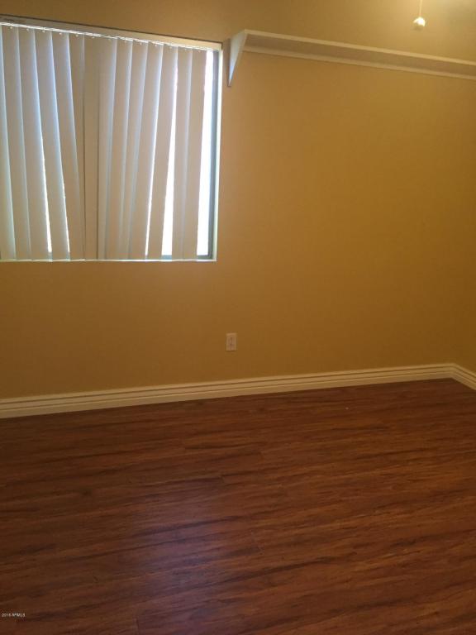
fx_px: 532
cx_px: 238
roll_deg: -1.0
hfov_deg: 48.2
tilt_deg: -14.4
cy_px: 318
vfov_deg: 61.7
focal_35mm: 29
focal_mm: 4.15
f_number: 2.2
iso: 200
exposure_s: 1/30
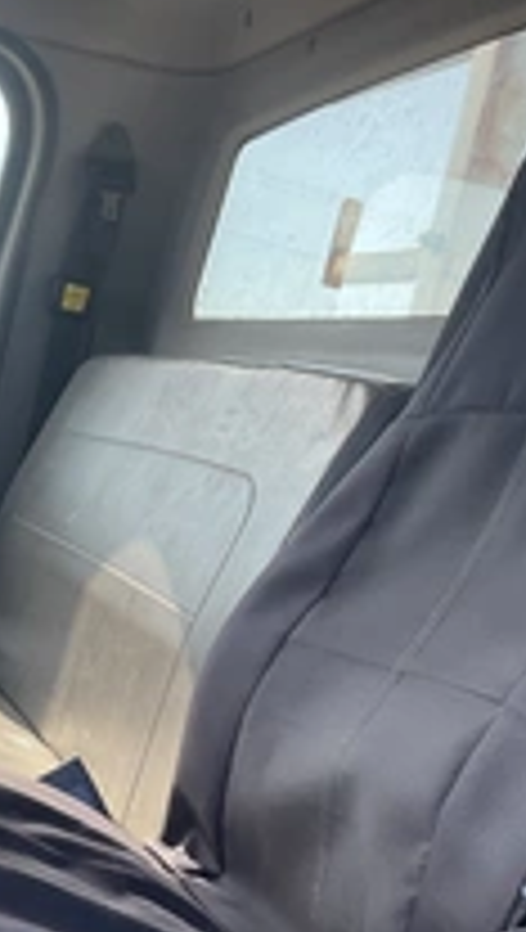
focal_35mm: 61
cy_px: 567
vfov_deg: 34.2
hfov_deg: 18.7
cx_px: -108
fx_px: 1507
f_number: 1.8
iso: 25
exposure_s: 1/435
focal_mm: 3
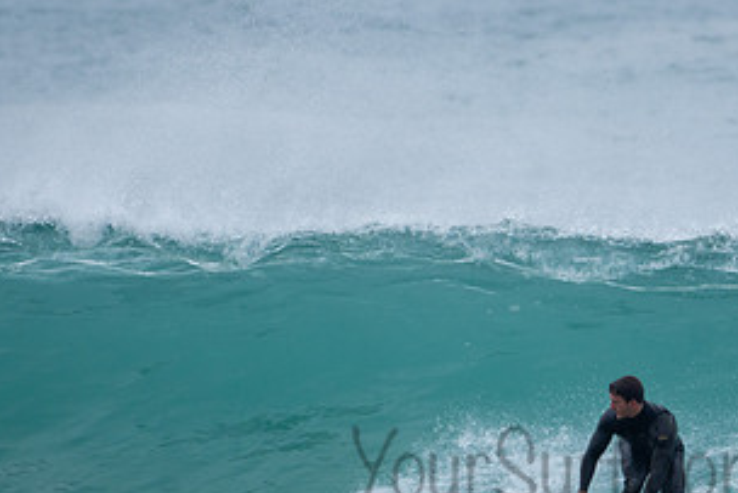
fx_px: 29328
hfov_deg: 1.4
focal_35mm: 1430
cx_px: 602
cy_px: 443
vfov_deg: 1.0
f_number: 5.6
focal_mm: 500
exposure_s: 1/1000
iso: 280
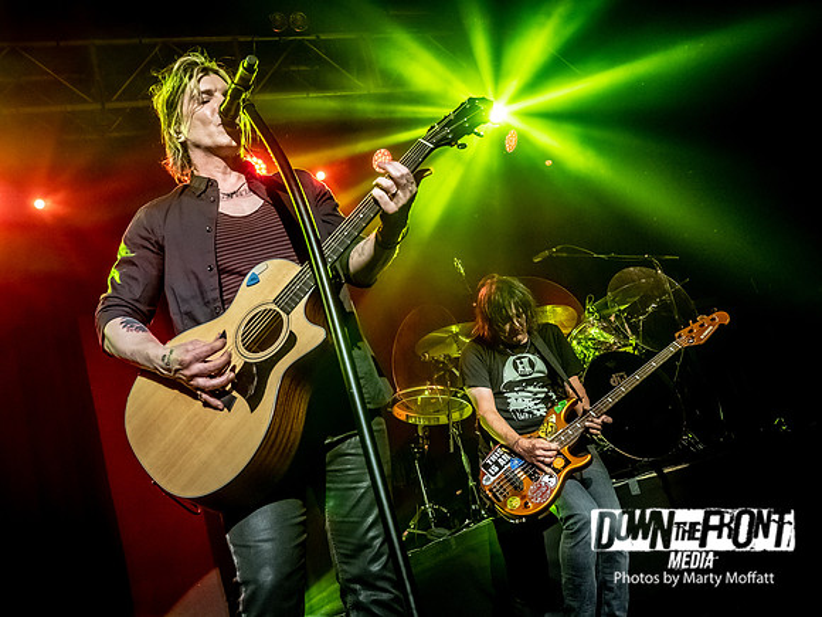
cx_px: 411
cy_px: 308
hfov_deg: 54.0
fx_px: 807
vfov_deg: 41.8
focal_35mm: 34
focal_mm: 17
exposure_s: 1/250
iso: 1600
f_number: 3.5
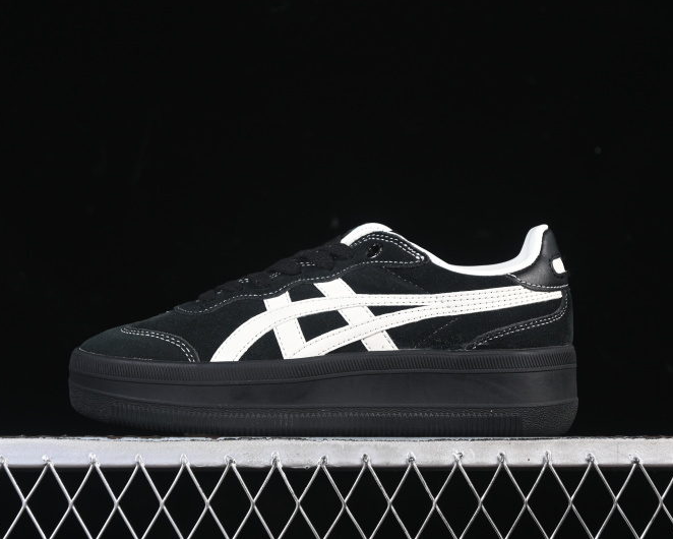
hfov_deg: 22.5
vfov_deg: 18.1
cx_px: 334
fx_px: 1694
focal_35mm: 85
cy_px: 269
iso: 160
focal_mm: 50
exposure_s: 1/60
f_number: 6.3
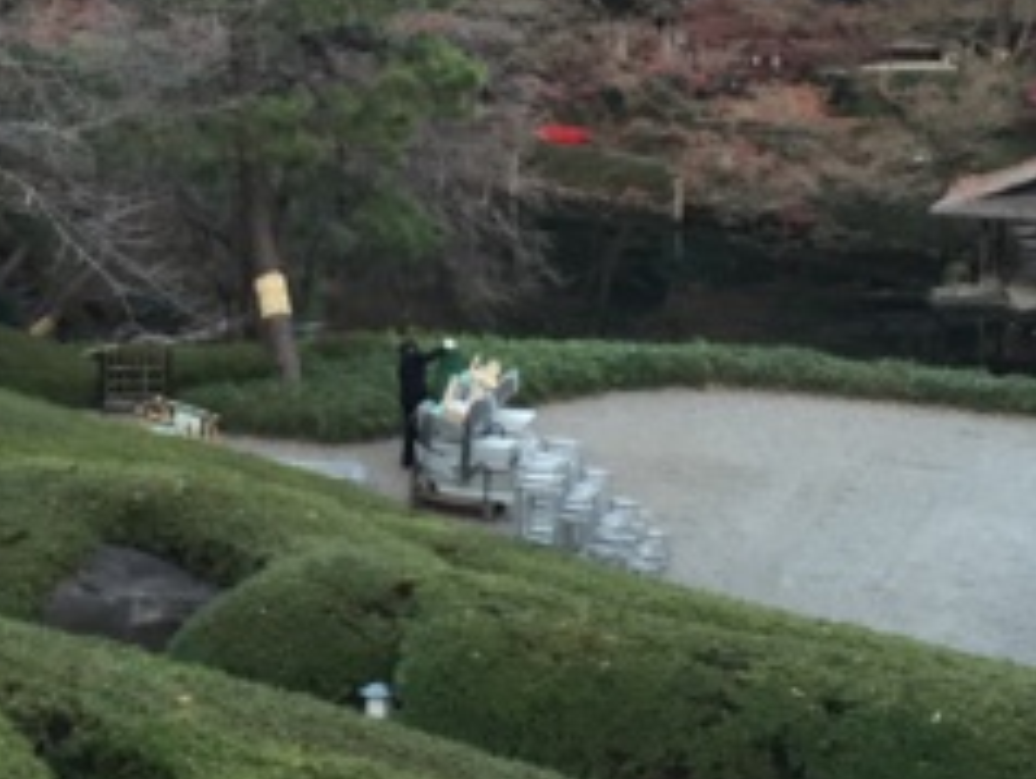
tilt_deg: -5.9
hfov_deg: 26.1
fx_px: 2187
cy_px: 9
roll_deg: +1.0
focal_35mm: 73
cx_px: 192
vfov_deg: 19.6
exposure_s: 1/30
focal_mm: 4.15
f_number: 2.2
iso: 64
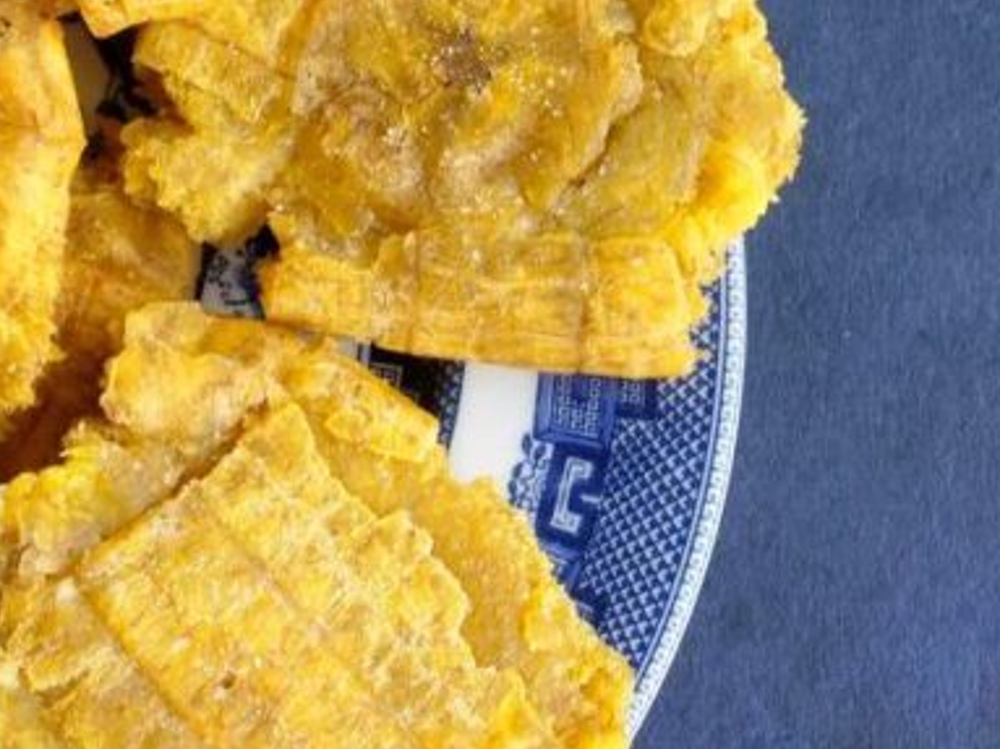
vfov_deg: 16.2
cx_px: -131
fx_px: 2628
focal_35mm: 91
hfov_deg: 20.4
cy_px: 334
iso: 800
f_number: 8
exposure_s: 1/60
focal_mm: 17
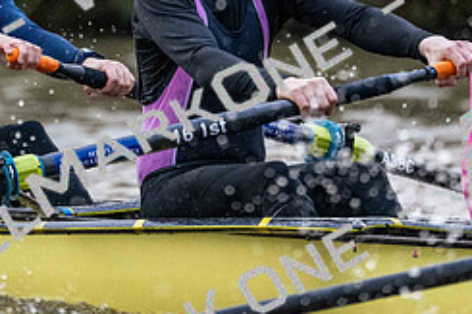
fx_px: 12421
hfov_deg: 2.2
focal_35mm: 948
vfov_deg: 1.4
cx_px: 295
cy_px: 16
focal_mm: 400
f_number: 4.5
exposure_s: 1/1600
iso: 9000
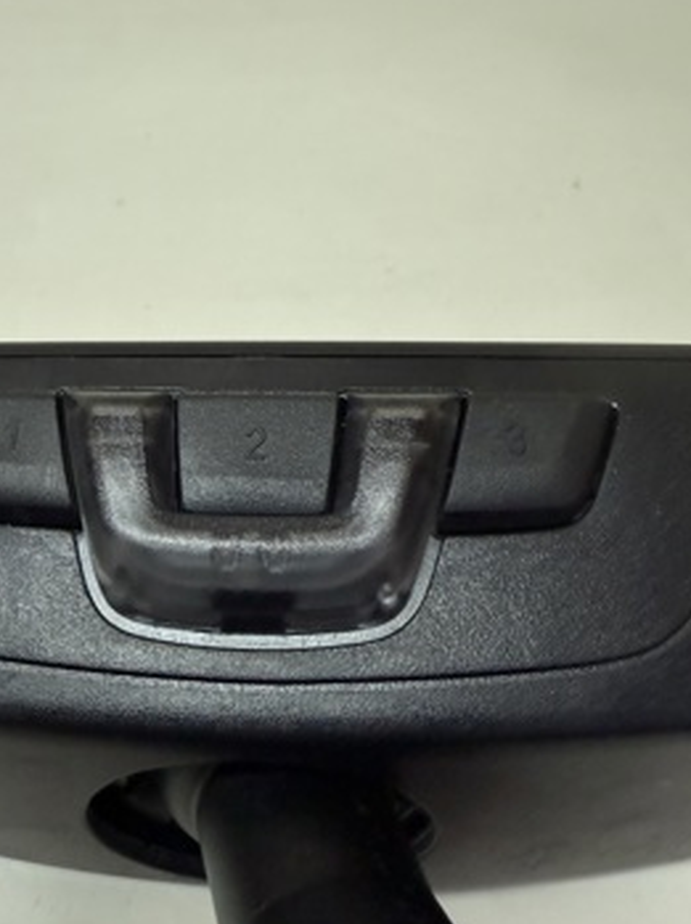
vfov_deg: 55.3
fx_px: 880
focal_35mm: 33
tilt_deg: -47.0
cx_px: 253
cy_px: 429
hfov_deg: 42.5
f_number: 2.2
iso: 320
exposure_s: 1/100
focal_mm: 2.22
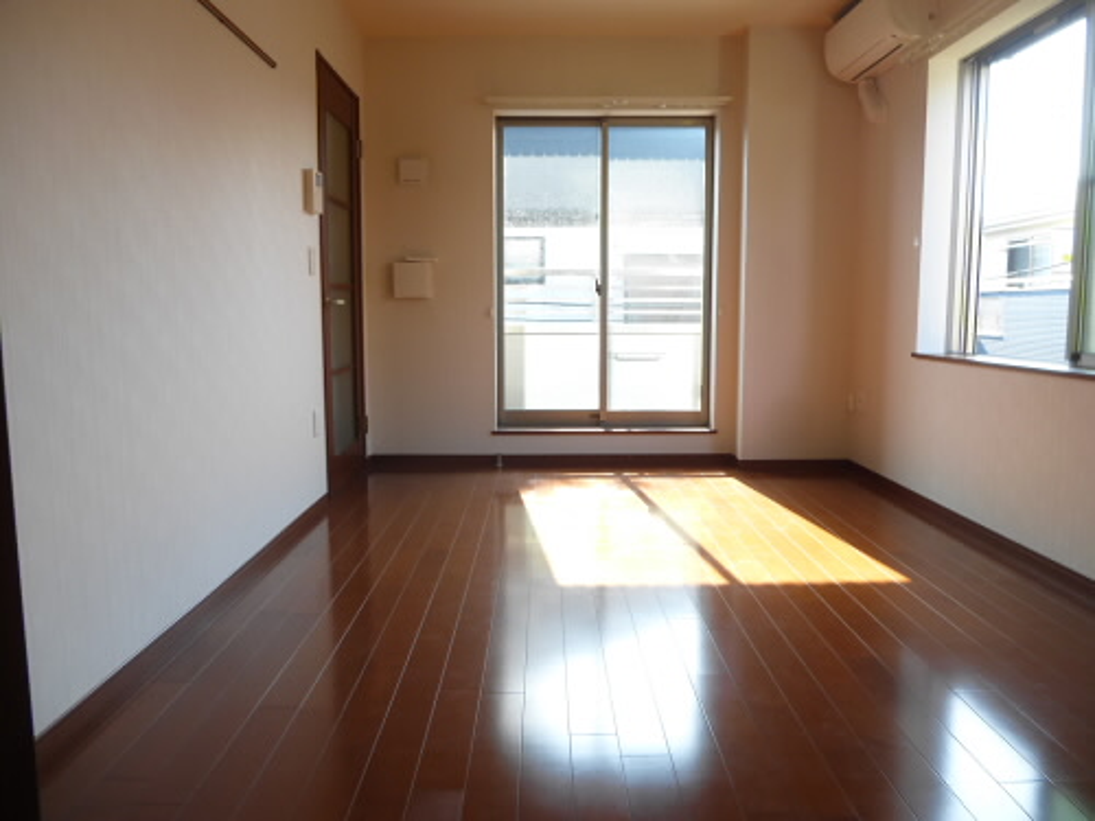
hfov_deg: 69.4
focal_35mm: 25
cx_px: 548
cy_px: 410
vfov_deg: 54.9
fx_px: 791
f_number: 3.1
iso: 100
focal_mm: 4.5
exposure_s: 1/80
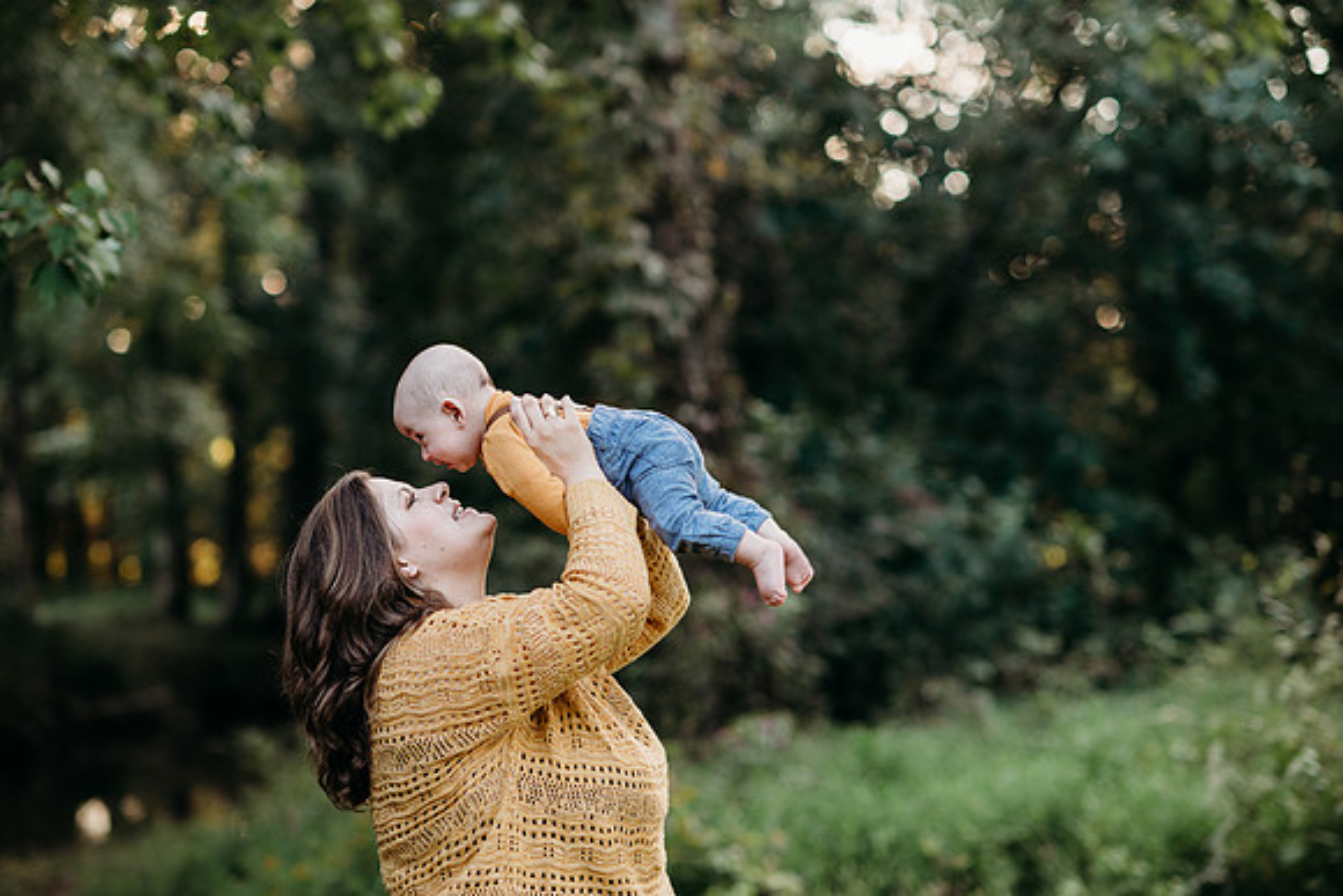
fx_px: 3172
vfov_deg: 16.1
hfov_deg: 23.9
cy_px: 448
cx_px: 672
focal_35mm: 85
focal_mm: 85
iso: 200
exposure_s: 1/200
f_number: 2.2
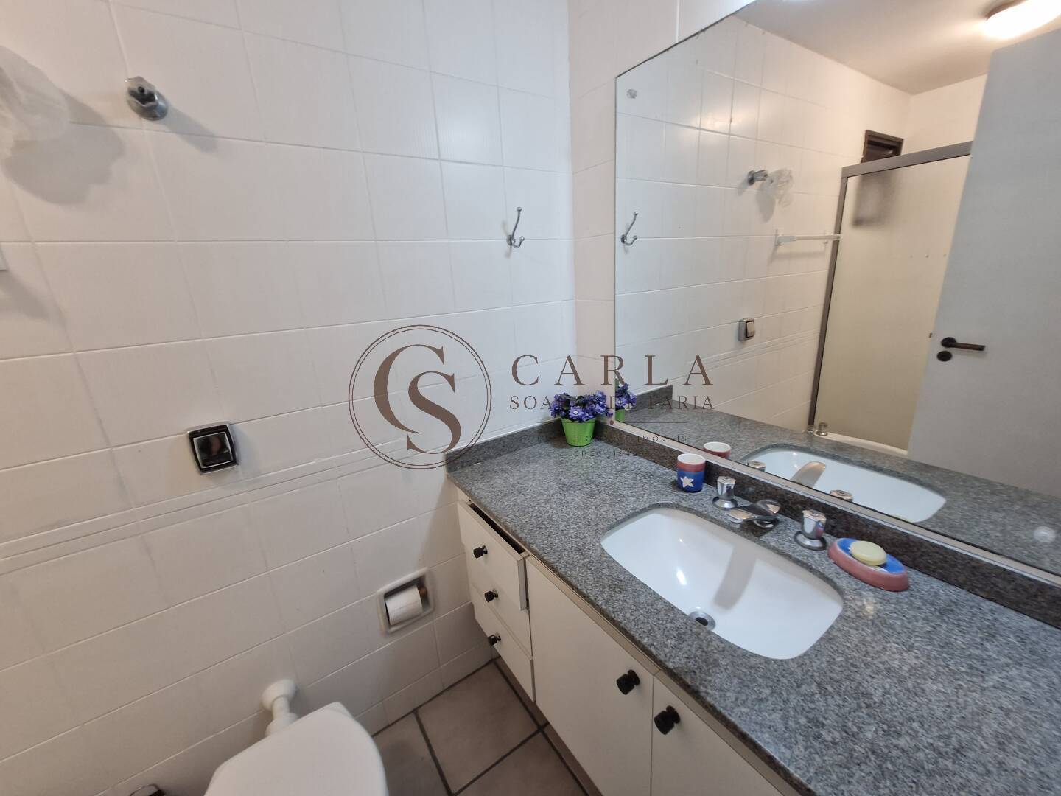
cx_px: 530
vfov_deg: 89.9
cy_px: 398
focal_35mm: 13
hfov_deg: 106.2
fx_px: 398
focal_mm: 1.74
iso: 125
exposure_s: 1/60
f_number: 2.2
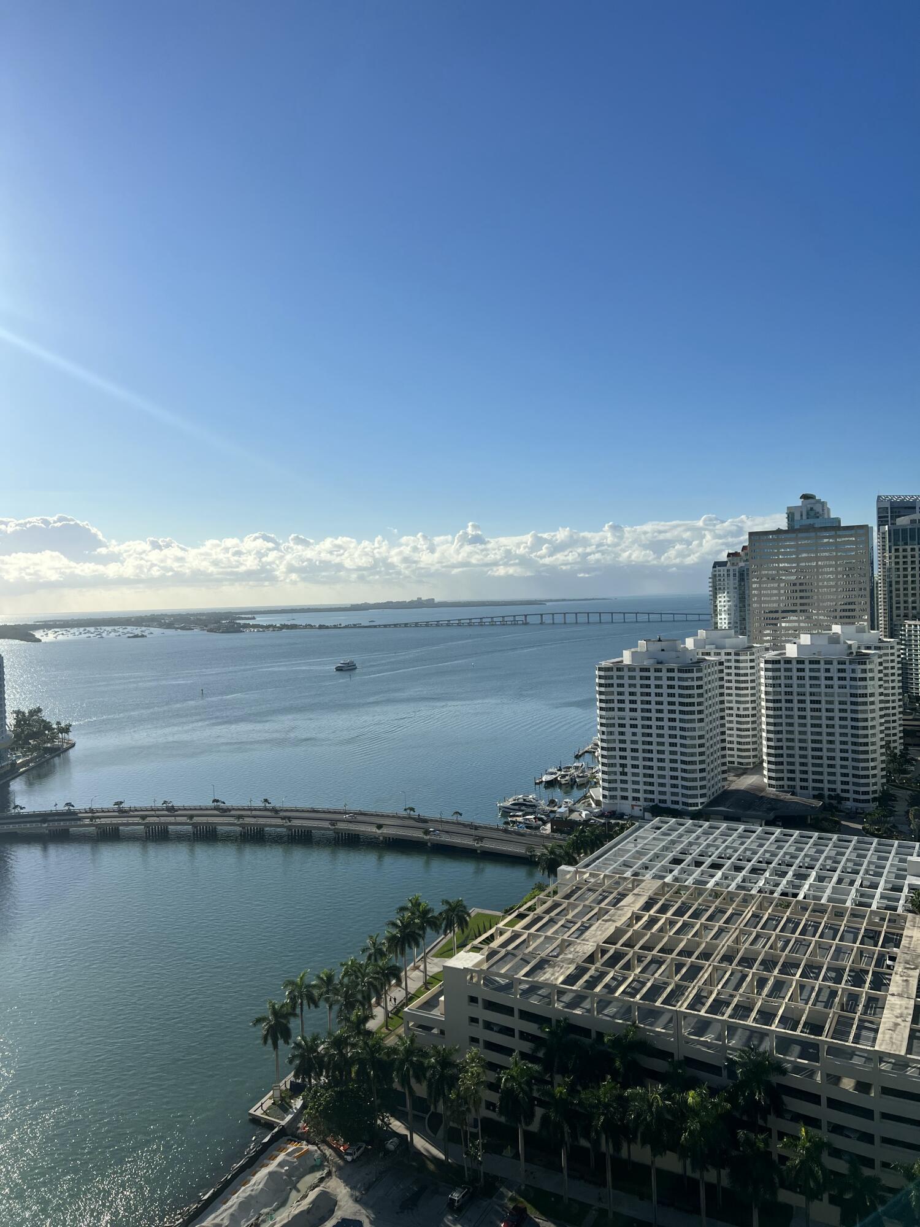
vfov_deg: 67.3
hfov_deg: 53.1
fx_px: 921
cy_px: 614
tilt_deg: -1.5
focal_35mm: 26
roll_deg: +1.9
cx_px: 460
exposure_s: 1/10309
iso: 50
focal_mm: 5.7
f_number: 1.5
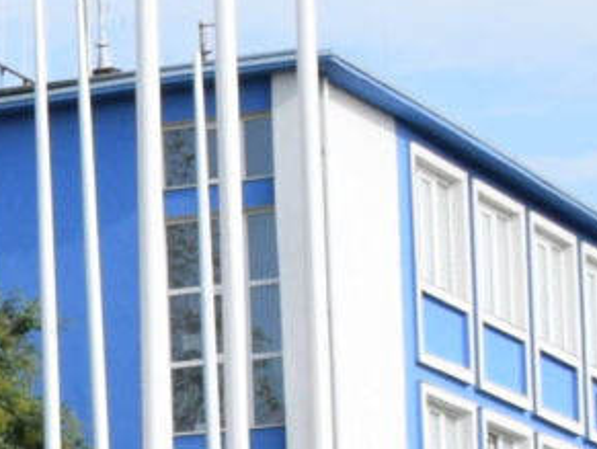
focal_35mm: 228
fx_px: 3937
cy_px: 690
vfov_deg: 6.4
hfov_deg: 7.9
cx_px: -933
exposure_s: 1/1250
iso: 400
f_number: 5.6
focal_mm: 18
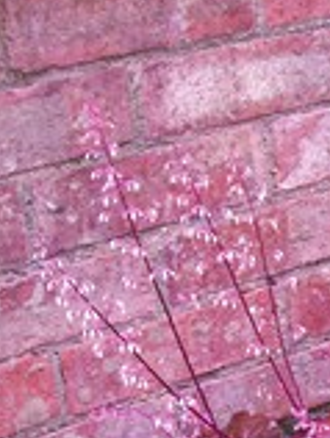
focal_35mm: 100
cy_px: 435
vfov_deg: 19.1
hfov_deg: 14.2
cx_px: 430
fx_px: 1268
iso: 80
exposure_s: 1/72
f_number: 2.7
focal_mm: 6
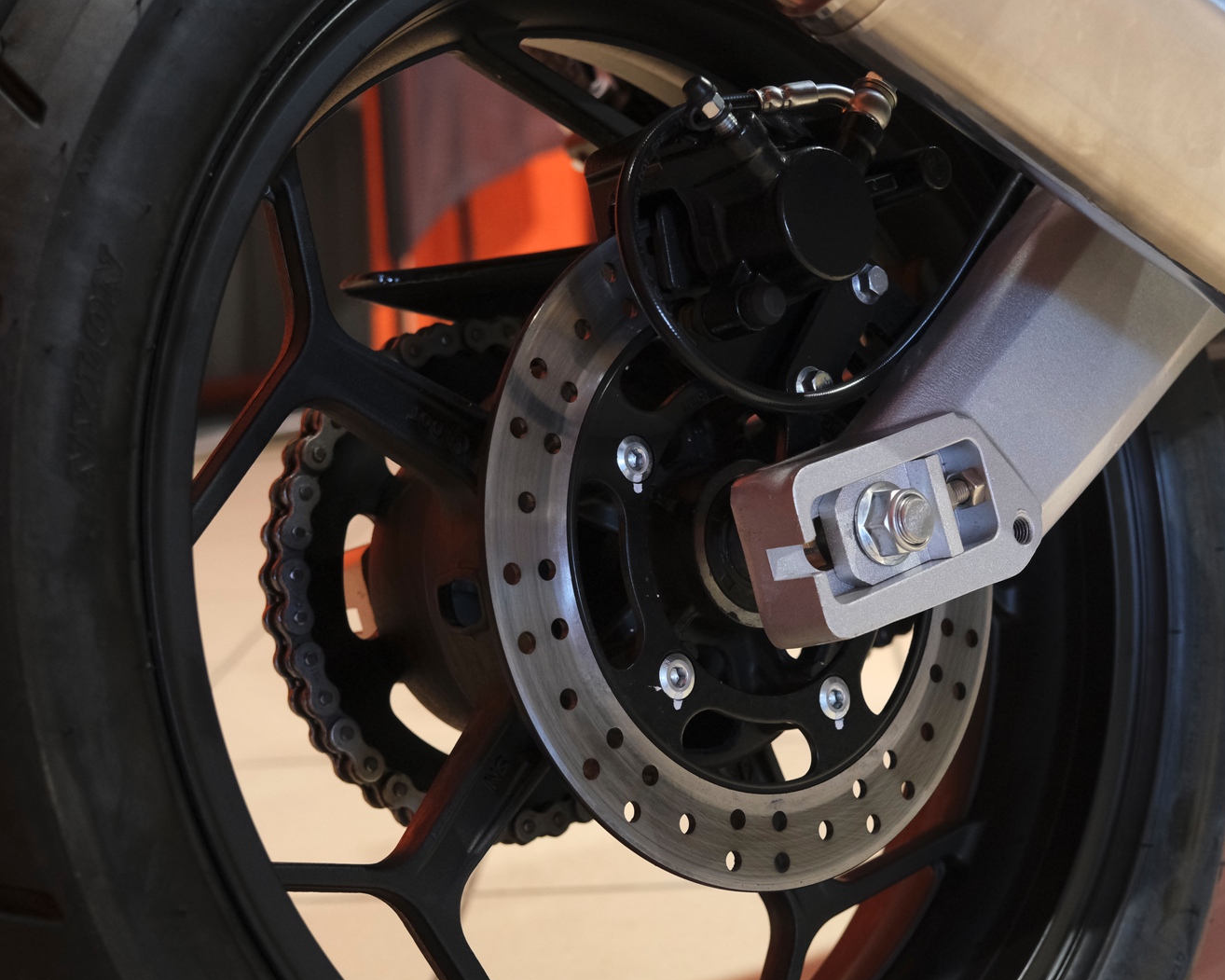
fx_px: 2030
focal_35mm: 56
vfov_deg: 27.1
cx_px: 709
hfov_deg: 33.5
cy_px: 497
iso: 2500
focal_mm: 32.5
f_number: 4
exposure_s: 1/100
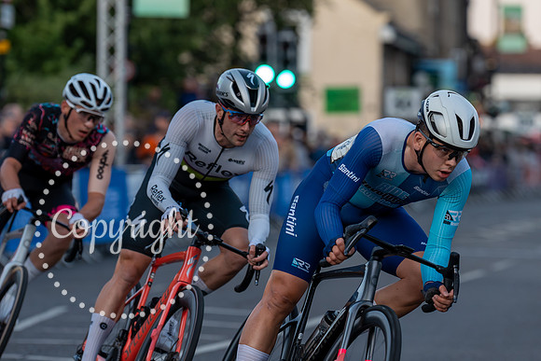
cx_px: 304
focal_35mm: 269
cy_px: 168
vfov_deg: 5.1
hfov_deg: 7.6
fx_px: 4046
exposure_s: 1/800
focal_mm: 152
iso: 1000
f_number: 3.2
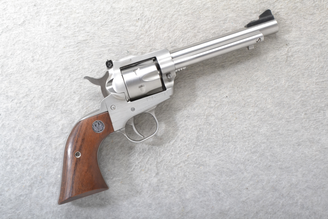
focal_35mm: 57
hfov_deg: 35.1
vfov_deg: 23.8
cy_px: 110
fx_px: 519
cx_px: 164
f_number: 20
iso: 3200
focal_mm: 38
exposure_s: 1/160
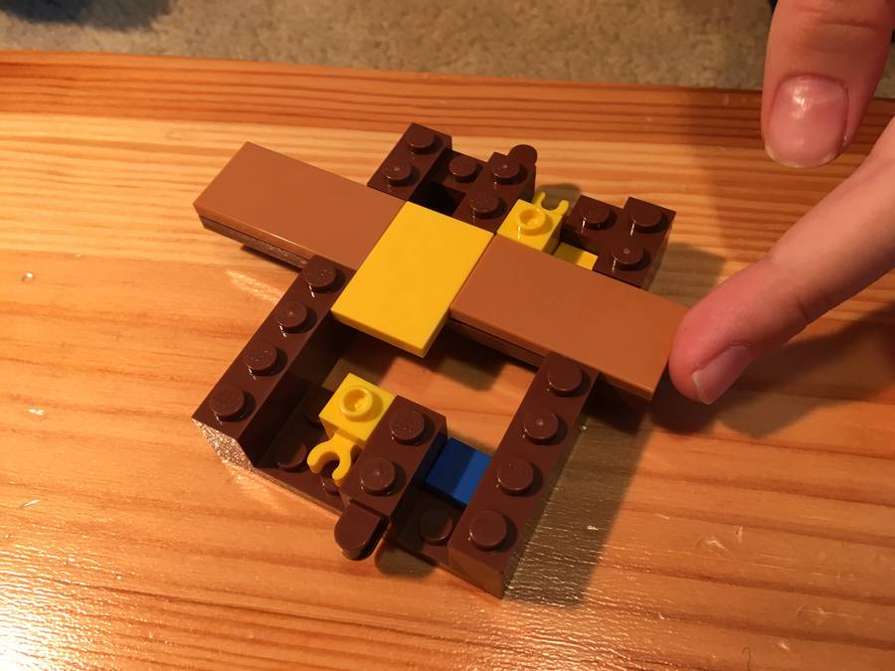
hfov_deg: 61.7
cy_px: 336
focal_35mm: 29
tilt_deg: -59.1
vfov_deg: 48.2
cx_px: 448
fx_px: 750
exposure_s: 1/33
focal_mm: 4.15
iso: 80
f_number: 2.2
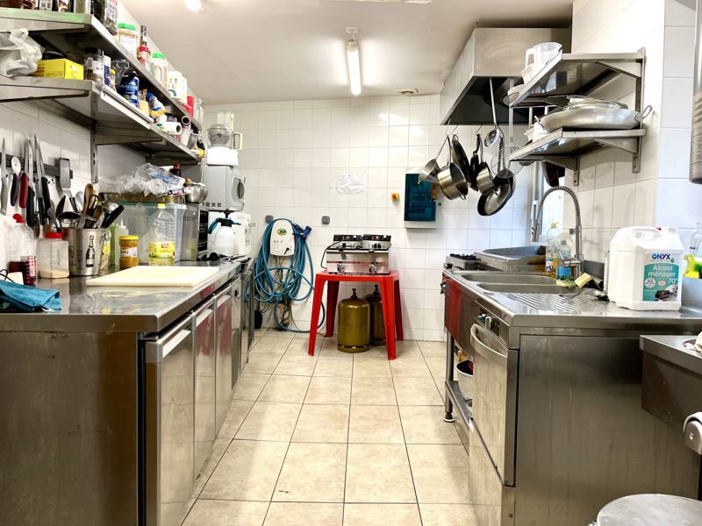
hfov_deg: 67.3
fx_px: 527
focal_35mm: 26
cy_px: 263
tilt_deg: -4.2
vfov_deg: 53.1
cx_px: 351
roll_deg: -0.4
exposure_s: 1/100
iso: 100
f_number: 1.6
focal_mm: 5.1
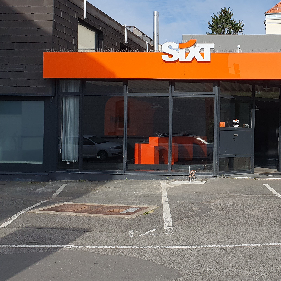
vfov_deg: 37.5
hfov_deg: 36.0
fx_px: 413
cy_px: 126
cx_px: 235
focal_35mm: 45
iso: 50
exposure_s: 1/2500
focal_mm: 4.32
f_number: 2.4
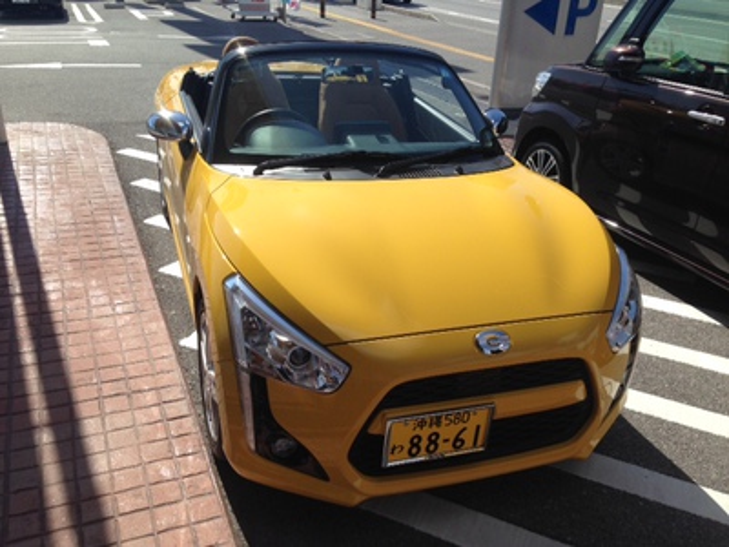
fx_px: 695
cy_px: 274
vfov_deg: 42.9
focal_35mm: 33
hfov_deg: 55.4
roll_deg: -2.1
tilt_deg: -27.2
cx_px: 364
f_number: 2.4
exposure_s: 1/1695
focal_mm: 4.12
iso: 50
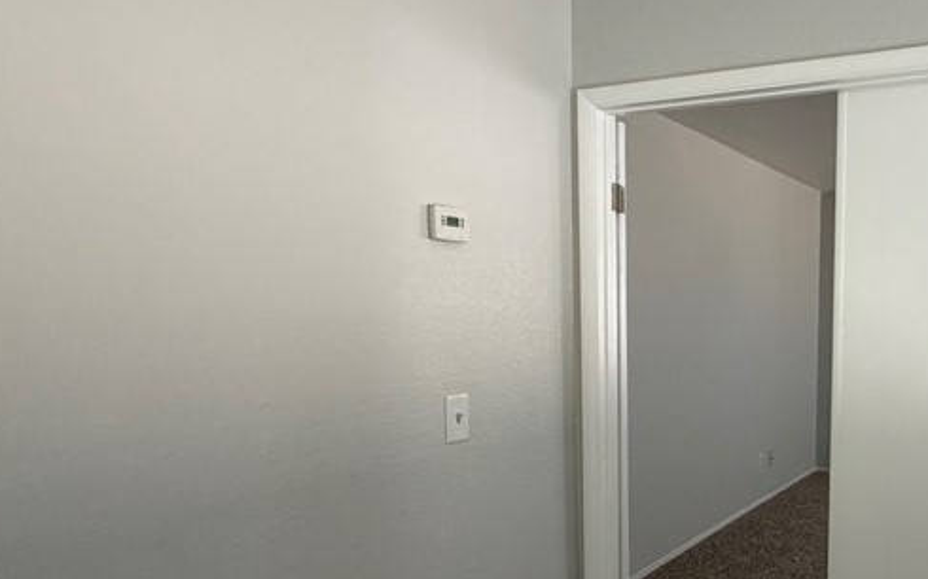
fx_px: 784
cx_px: 744
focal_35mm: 31
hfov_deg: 56.7
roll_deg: -1.0
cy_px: 384
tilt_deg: -5.1
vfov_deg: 40.1
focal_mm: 2.22
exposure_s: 1/121
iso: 250
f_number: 2.2
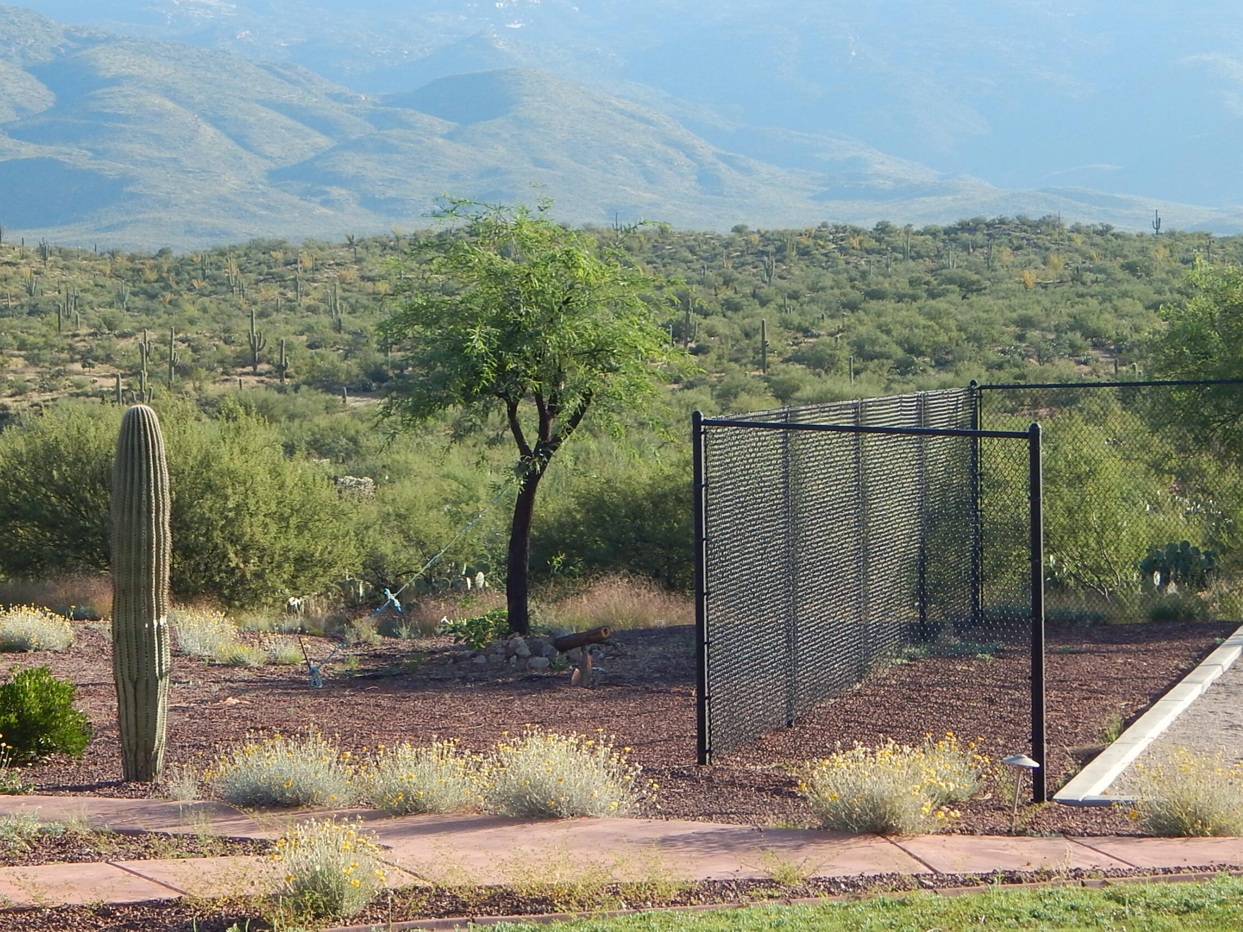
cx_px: 548
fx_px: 3591
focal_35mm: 100
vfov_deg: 14.8
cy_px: 369
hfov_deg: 19.6
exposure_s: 1/400
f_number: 4.2
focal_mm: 13.5
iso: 125
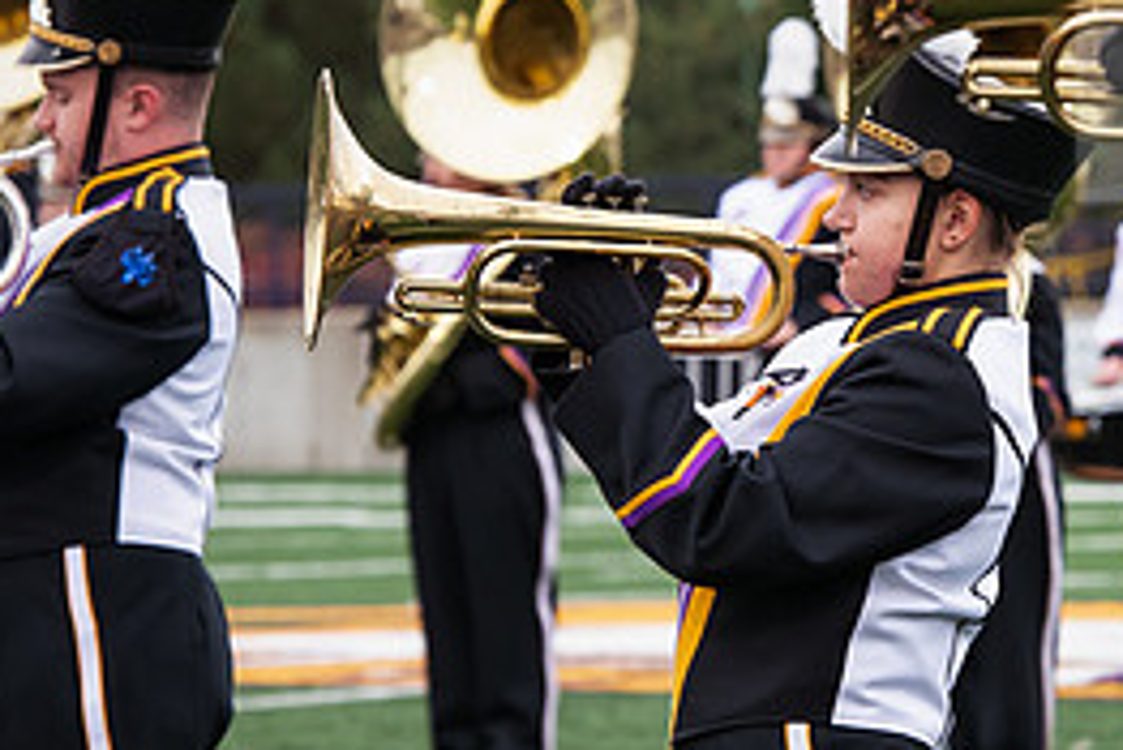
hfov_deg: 6.6
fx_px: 9675
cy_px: 362
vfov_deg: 4.4
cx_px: 947
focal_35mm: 310
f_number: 6.3
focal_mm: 140
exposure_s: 1/500
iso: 1000
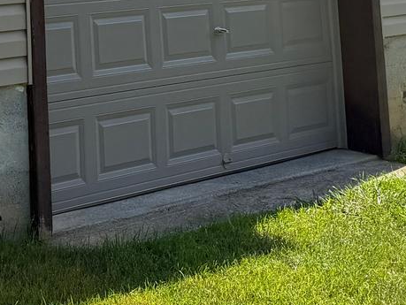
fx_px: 1256
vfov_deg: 12.5
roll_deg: +2.0
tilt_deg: +9.9
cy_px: -263
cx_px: -28
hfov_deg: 17.8
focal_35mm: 107
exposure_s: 1/4167
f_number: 1.78
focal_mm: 6.76
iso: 80
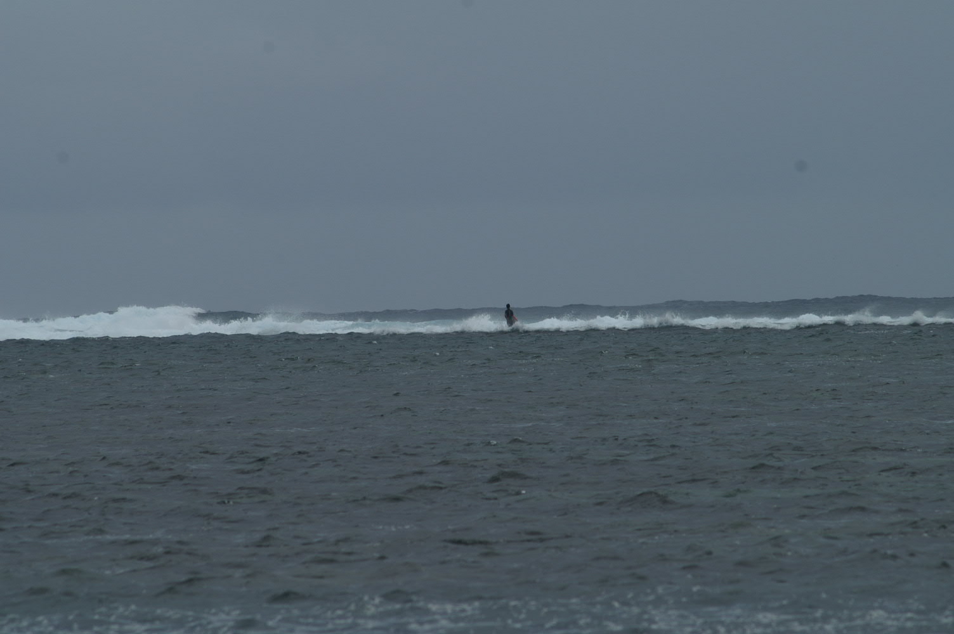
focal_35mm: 450
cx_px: 477
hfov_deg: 4.6
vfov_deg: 3.0
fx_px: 11914
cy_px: 317
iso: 100
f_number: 11
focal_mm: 300
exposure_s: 1/250
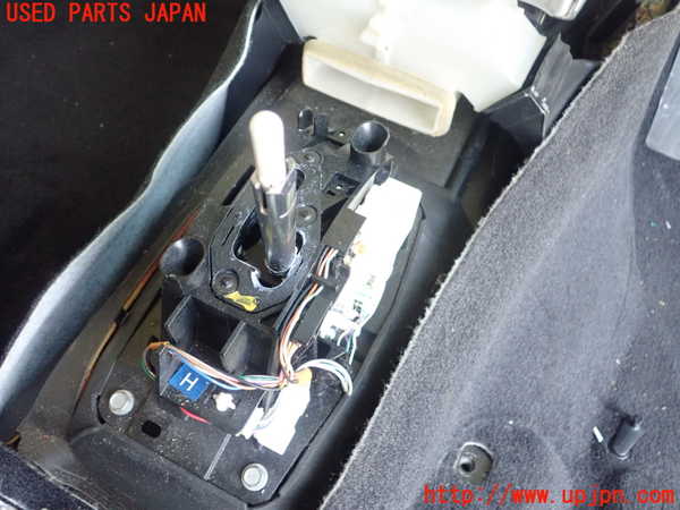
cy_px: 255
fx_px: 589
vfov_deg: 46.8
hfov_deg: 60.0
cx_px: 340
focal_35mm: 30
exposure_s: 1/60
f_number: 2.3
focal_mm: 5.5
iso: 800
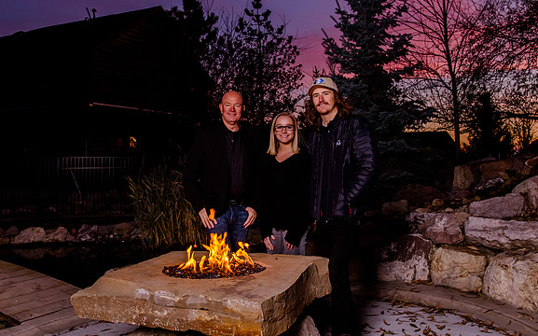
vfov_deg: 32.6
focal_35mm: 39
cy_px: 127
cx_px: 249
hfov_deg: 50.4
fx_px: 572
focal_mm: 31
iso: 800
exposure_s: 1/160
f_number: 7.1
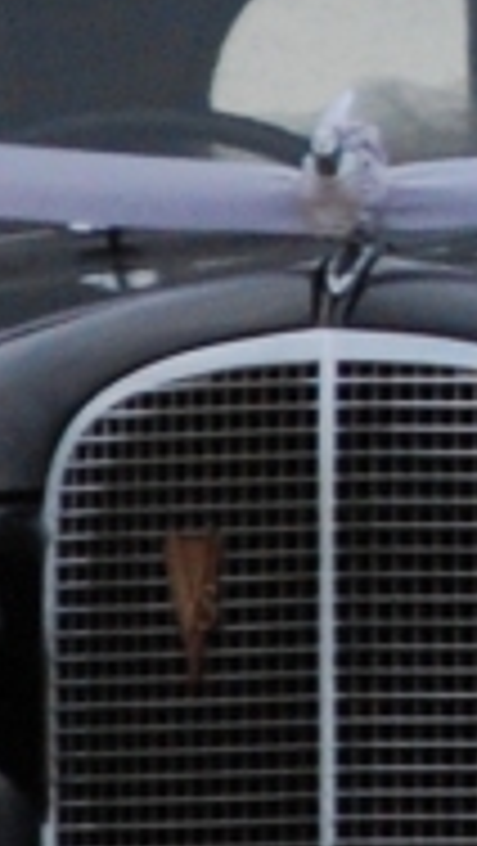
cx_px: 1073
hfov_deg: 0.4
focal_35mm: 3002
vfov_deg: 0.7
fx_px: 67381
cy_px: -99
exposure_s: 1/500
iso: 720
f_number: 5.6
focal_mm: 200
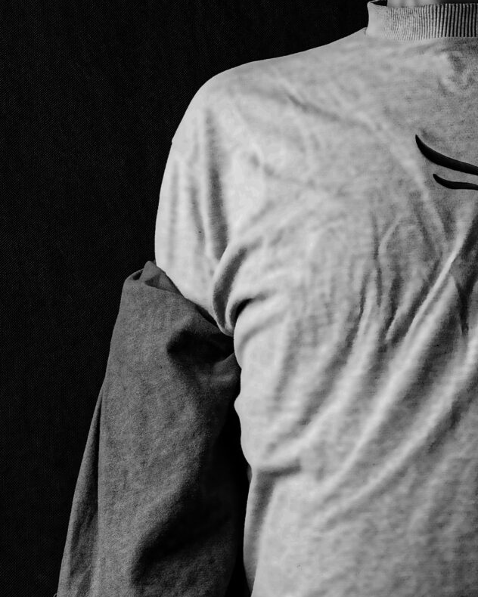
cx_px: 555
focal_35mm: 152
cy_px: 510
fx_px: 2688
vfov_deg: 12.6
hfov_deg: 10.0
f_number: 11
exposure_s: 1/100
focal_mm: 50
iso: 100
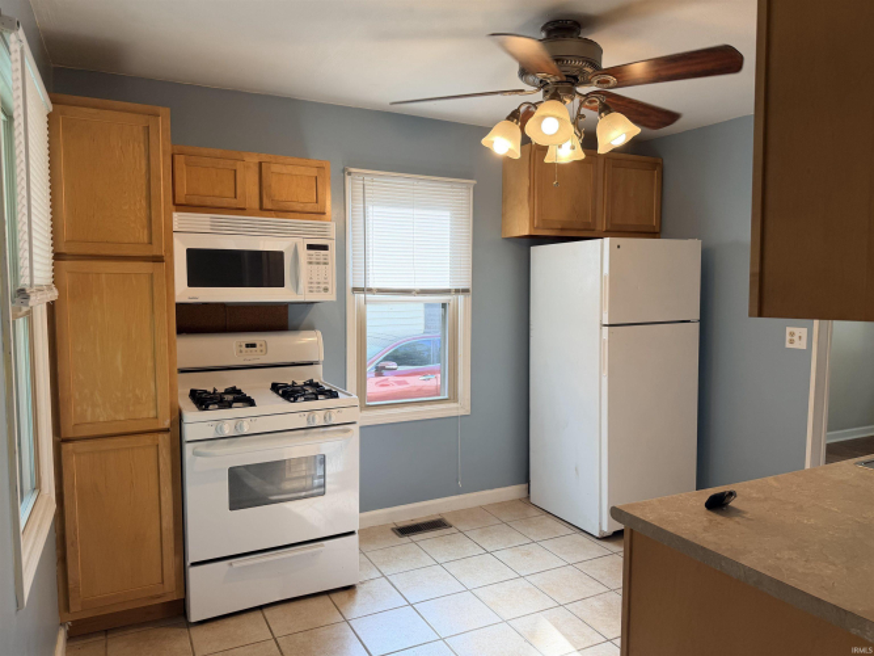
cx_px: 437
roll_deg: +0.9
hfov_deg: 71.6
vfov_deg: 56.8
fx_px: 606
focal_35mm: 24
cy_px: 328
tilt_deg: -3.2
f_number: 1.78
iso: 80
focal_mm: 6.76
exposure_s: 1/181
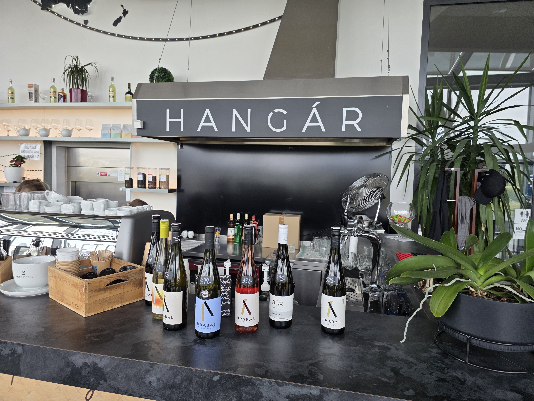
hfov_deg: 73.9
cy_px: 200
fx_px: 355
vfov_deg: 58.9
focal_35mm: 23
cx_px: 267
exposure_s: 1/100
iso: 25
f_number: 1.7
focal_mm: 6.3
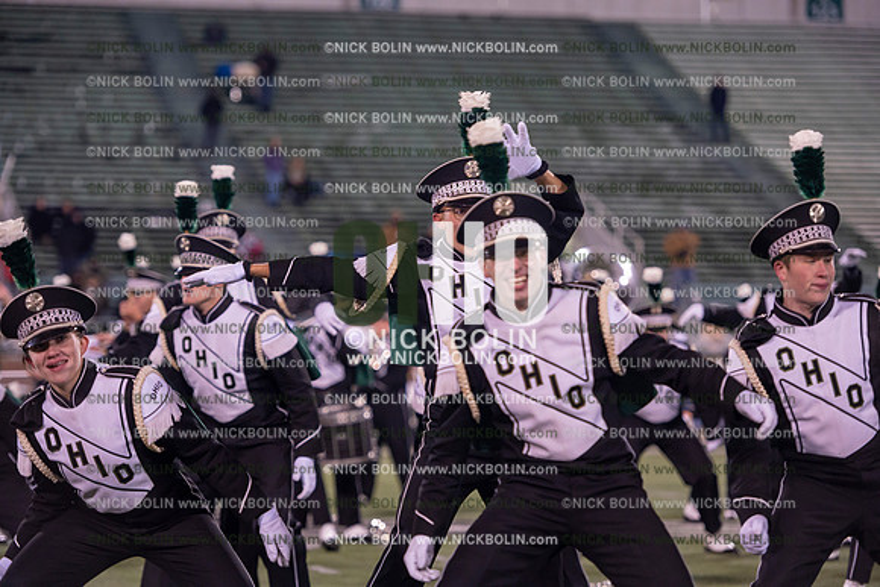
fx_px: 3301
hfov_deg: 15.2
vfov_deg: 10.2
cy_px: 294
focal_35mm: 135
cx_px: 440
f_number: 2.8
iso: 2500
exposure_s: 1/1250
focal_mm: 135
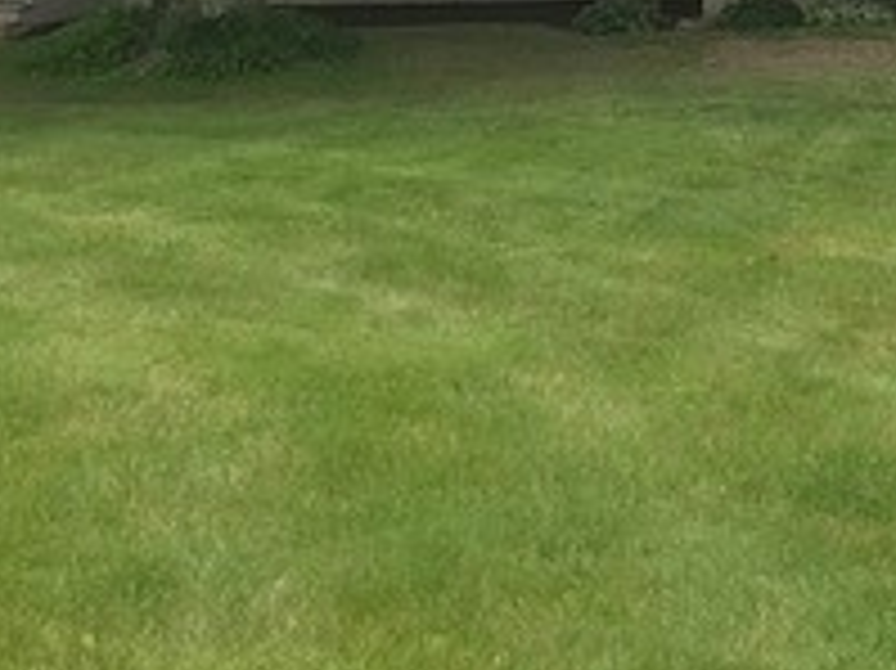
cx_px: 752
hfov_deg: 21.4
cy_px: -90
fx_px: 2328
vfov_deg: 15.9
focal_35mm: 90
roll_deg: +2.4
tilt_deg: -2.2
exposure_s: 1/748
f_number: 1.8
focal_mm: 3.99
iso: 20
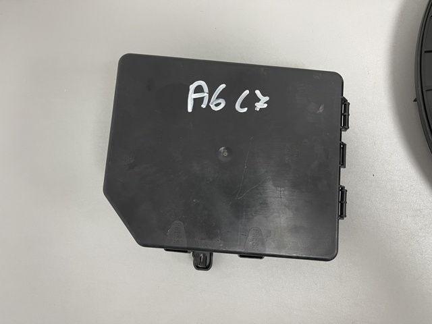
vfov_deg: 54.9
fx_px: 312
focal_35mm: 25
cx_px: 216
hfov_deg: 69.4
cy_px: 162
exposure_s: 1/50
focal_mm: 5.1
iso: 125
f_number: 1.6
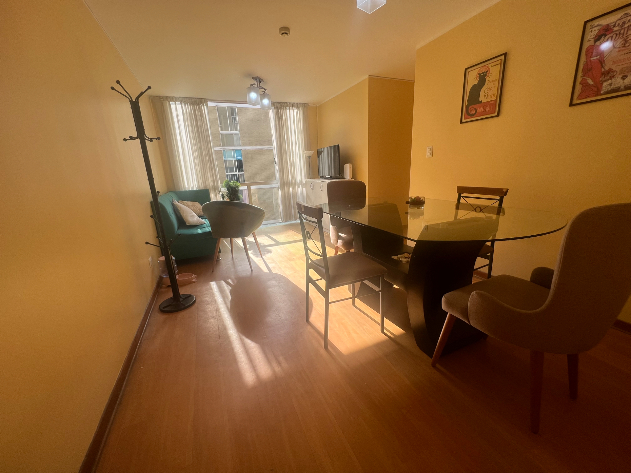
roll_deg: +2.8
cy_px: 236
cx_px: 316
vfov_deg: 89.9
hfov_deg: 106.2
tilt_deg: -15.4
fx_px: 237
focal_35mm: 13
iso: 32
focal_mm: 1.57
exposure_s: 1/382
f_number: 1.8
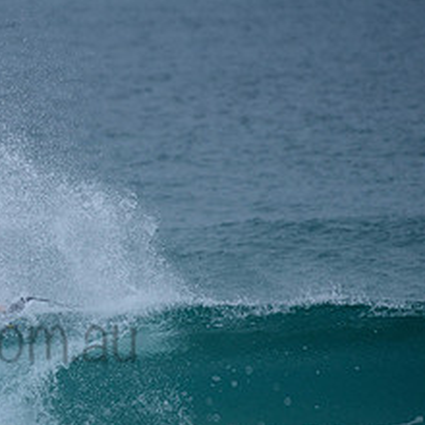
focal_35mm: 1121
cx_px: -68
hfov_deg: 1.6
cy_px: 318
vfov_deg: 1.6
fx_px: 15571
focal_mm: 500
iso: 450
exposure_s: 1/2000
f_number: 5.6
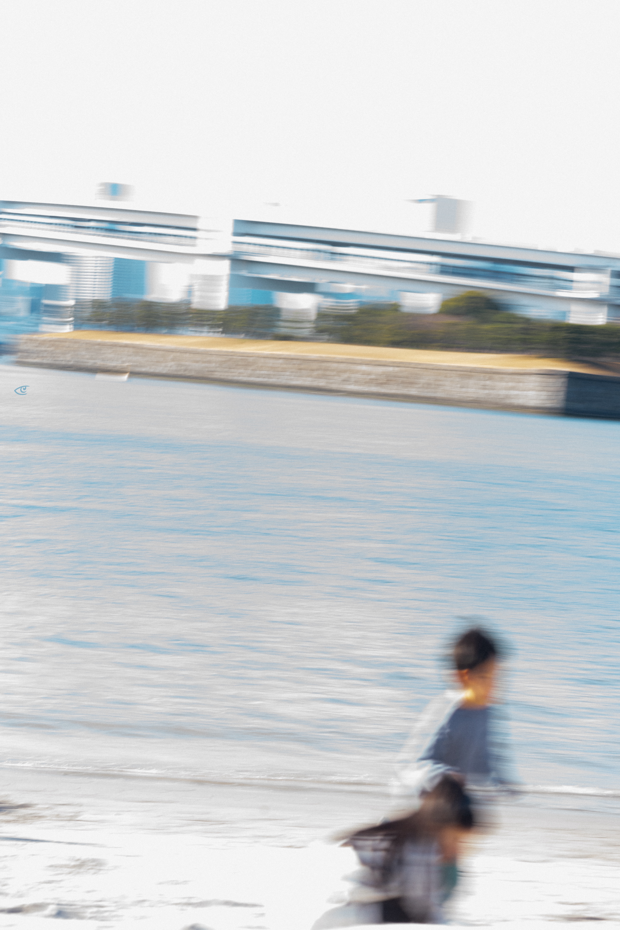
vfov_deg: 22.6
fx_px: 2325
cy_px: 465
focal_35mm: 90
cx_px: 310
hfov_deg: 15.2
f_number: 8
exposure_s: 1/100
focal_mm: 90
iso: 500
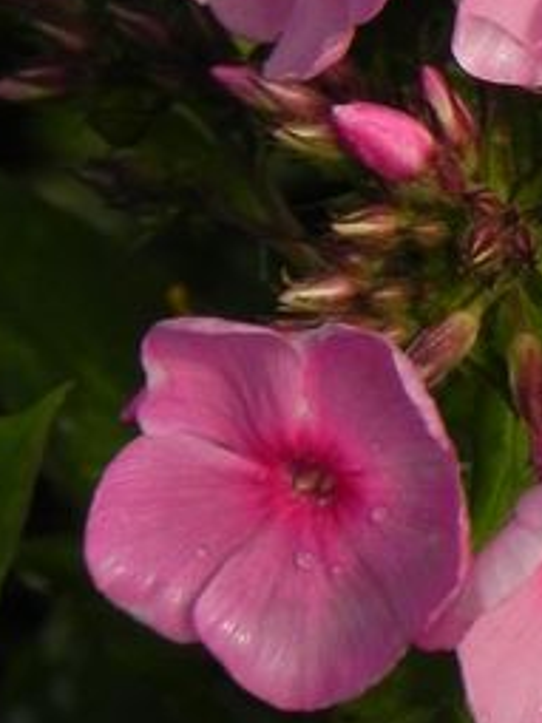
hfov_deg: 1.0
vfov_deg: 1.3
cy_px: -264
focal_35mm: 1508
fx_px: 31508
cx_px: 690
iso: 160
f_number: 5
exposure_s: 1/1000
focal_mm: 85.6
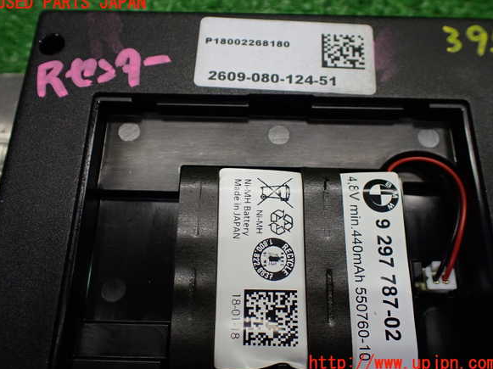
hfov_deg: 58.4
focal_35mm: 31
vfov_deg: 45.4
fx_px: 441
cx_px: 246
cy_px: 183
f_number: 2.3
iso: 250
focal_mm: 5.4
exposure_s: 1/125
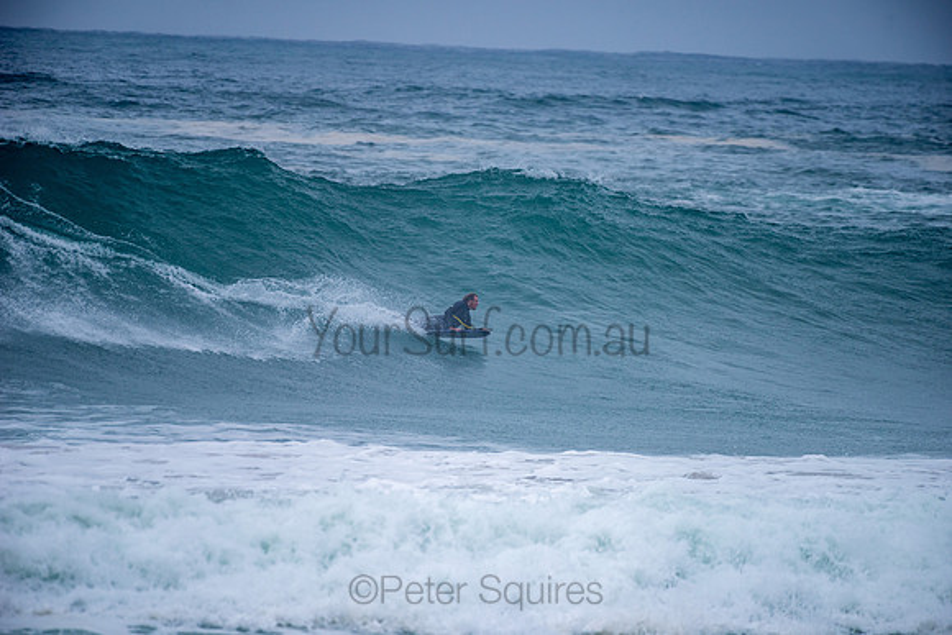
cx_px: 476
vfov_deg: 2.8
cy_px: 318
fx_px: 13225
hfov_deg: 4.1
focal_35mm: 500
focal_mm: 500
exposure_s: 1/1000
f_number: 5.6
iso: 200
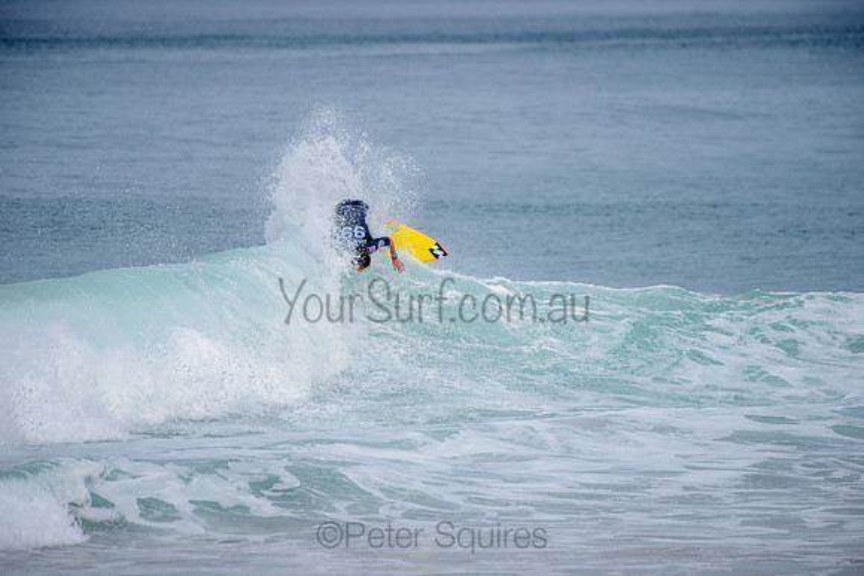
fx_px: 12002
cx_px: 432
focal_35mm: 500
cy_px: 288
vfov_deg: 2.8
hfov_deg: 4.1
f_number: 5.6
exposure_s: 1/2000
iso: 160
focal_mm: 500
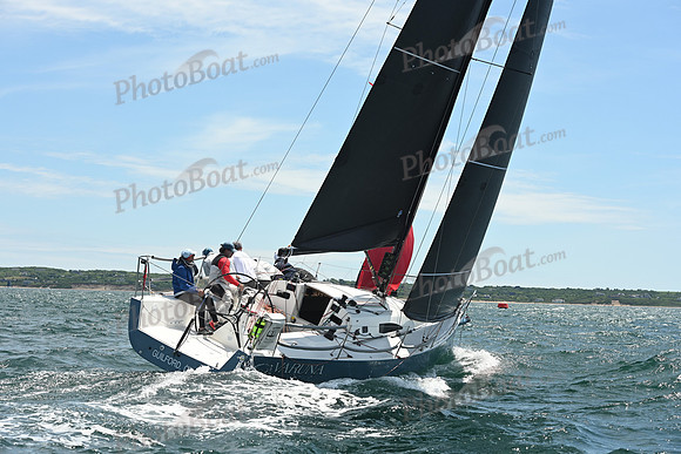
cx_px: 340
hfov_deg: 28.8
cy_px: 227
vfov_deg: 19.5
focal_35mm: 70
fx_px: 1324
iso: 320
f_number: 7.1
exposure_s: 1/1000
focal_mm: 70
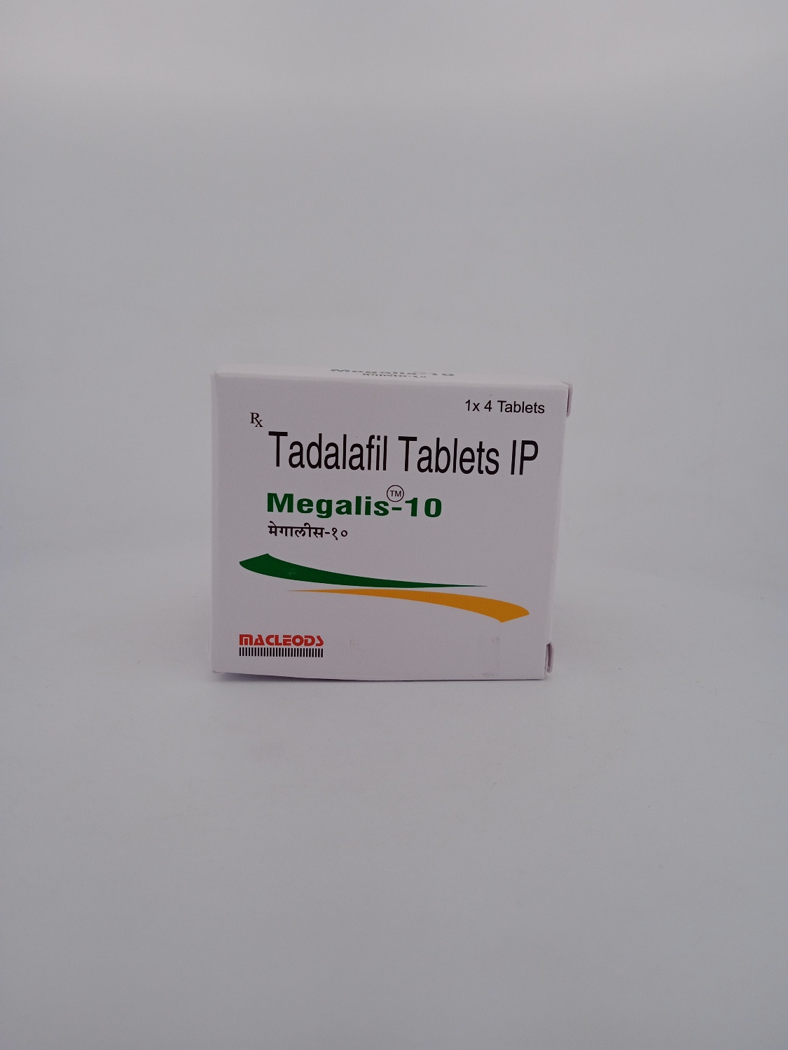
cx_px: 394
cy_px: 525
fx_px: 850
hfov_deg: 49.7
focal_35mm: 28
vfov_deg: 63.4
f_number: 2.2
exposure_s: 1/242
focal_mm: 3.43
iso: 100
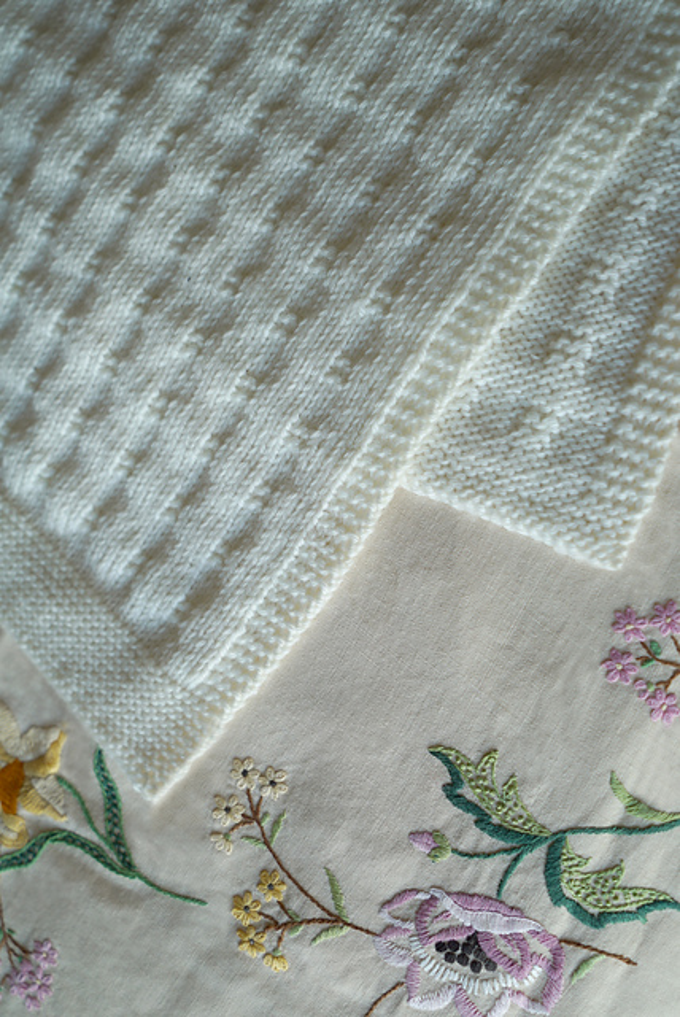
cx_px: 340
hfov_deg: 35.1
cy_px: 508
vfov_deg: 50.7
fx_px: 1074
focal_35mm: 38
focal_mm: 38
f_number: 4
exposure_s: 1/100
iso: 100
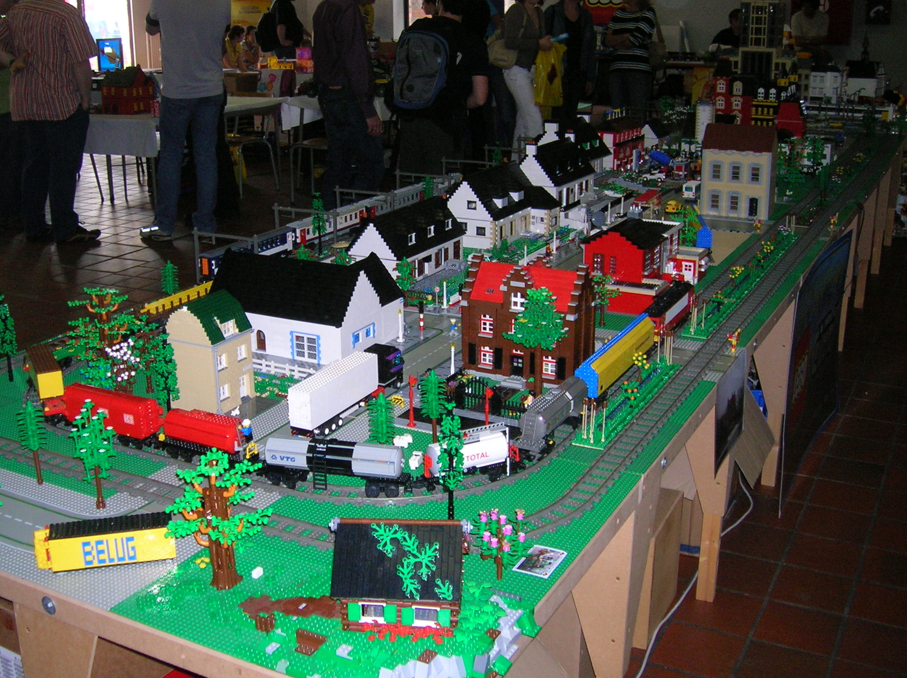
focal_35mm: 40
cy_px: 320
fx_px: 1047
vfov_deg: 35.9
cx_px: 398
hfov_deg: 46.7
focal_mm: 5.7
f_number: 2.9
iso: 106
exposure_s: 1/60.1
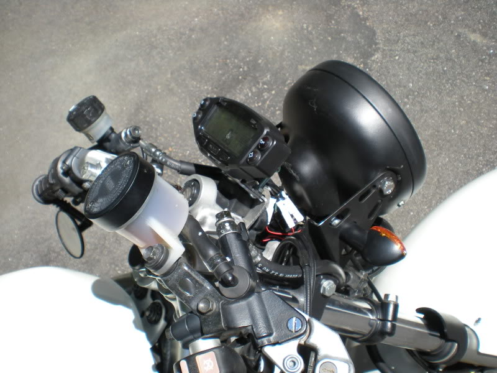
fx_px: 546
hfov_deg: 49.0
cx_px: 248
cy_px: 186
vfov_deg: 37.7
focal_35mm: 38
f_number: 4.6
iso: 64
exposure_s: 1/302
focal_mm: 6.3
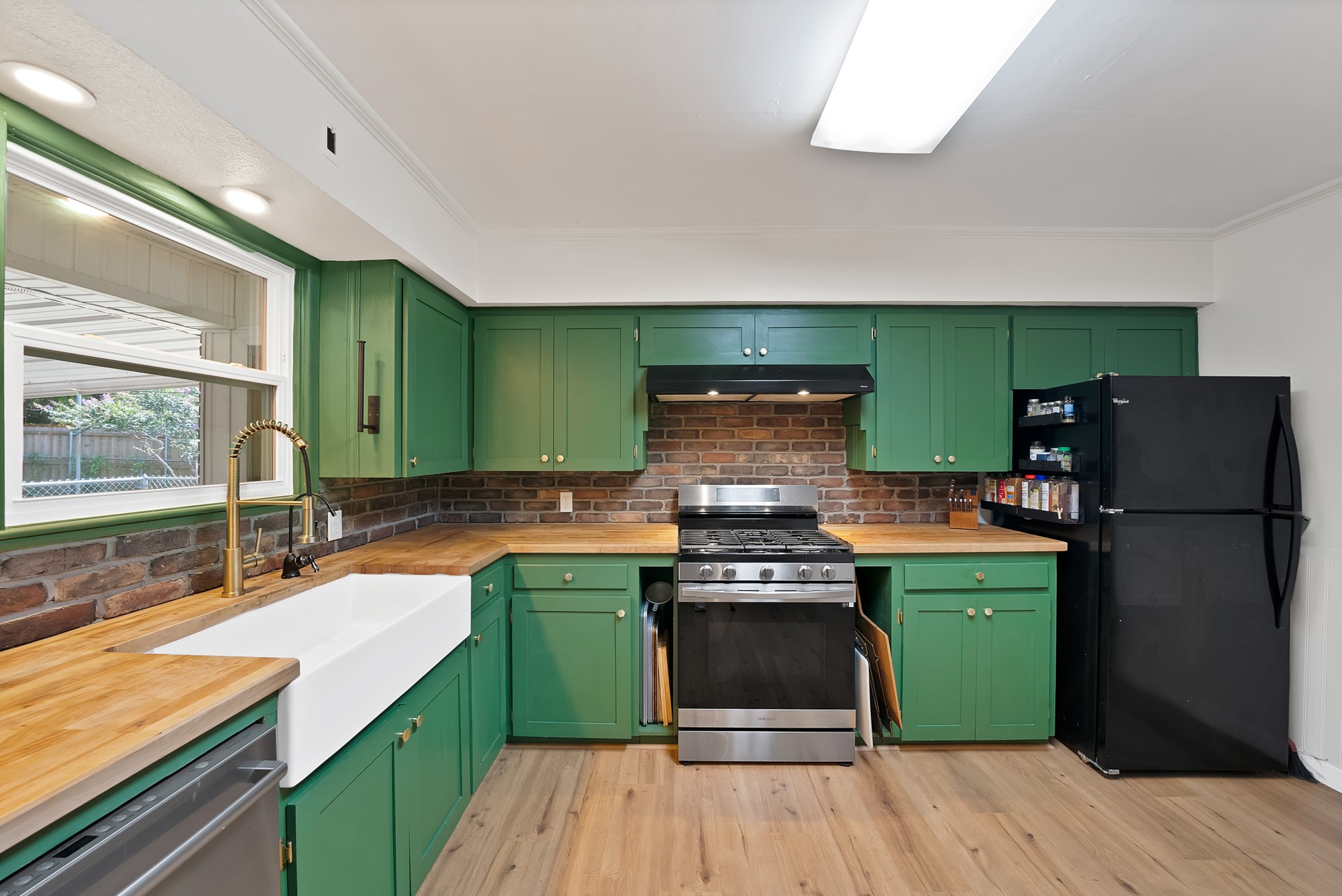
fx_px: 448
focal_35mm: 12
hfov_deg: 112.6
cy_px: 448
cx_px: 671
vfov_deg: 90.1
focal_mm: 12
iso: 640
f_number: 9
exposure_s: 1/2
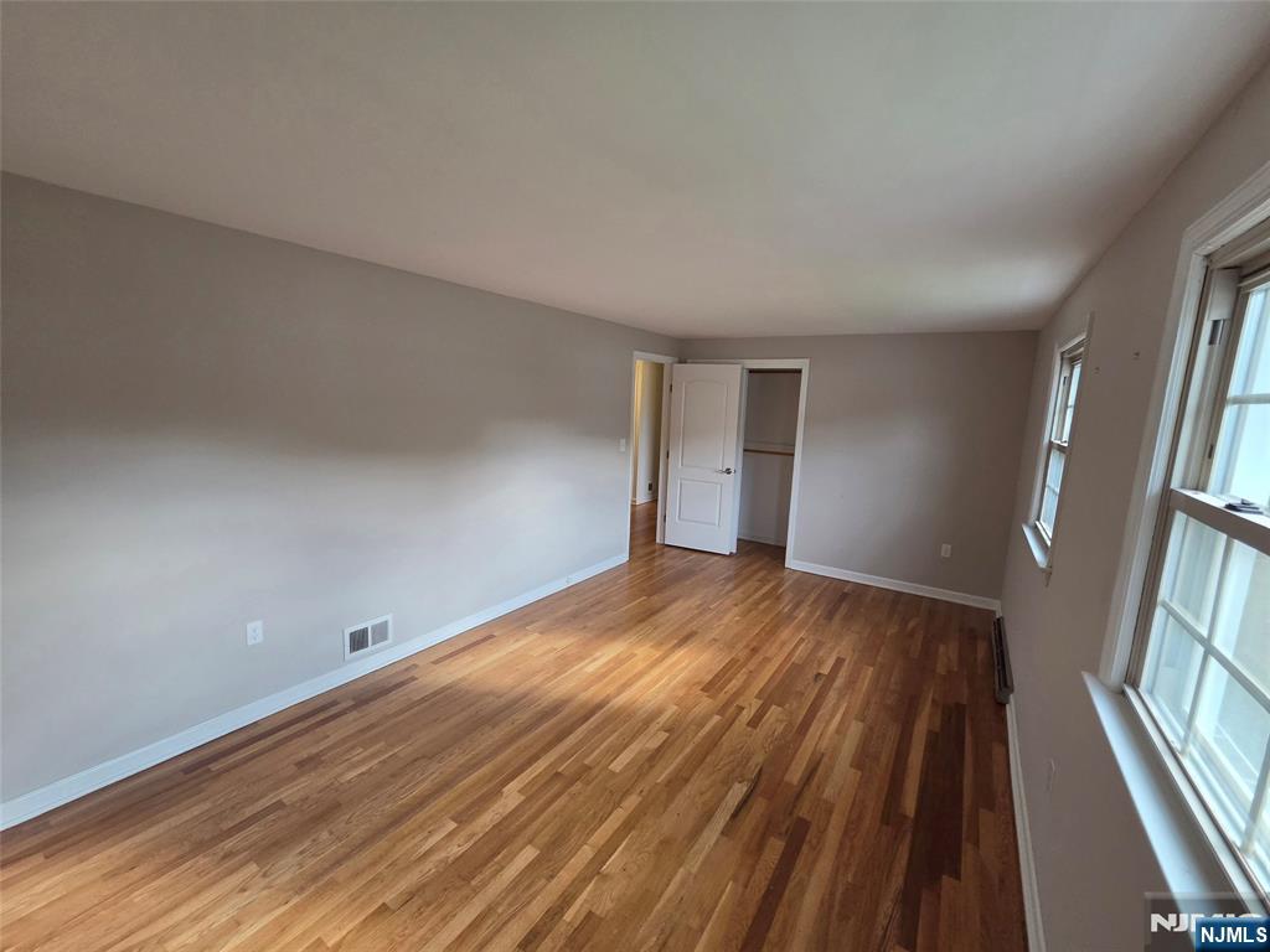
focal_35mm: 13
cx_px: 635
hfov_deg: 106.2
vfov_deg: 89.9
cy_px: 476
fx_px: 477
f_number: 2.2
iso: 250
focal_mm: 2.2
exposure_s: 1/120
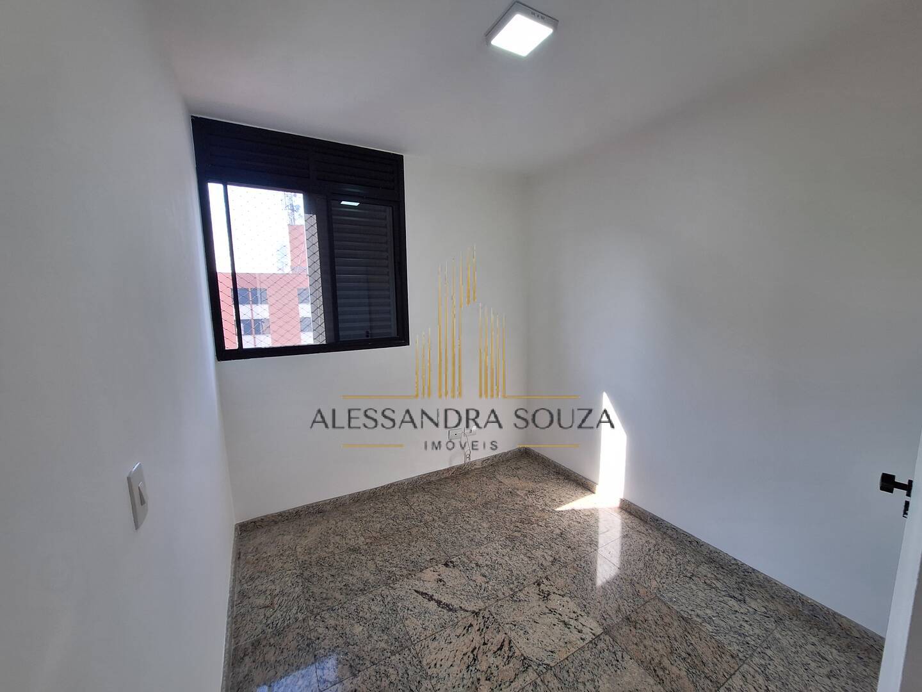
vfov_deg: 89.9
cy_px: 346
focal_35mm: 13
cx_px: 461
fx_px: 346
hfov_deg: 106.2
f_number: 2.2
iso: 40
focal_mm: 1.74
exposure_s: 1/60
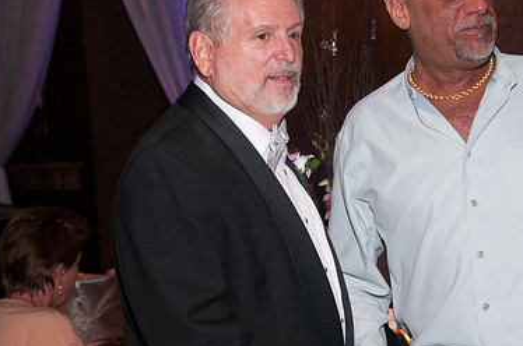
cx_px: 347
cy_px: 129
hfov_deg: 19.1
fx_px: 1552
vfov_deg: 12.7
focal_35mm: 107
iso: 400
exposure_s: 1/30
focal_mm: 46
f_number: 5.6
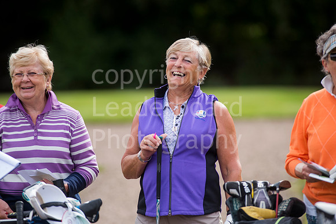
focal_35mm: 300
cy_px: 112
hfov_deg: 6.9
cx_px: 168
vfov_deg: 4.6
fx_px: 2801
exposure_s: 1/2000
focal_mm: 300
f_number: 5.6
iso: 800
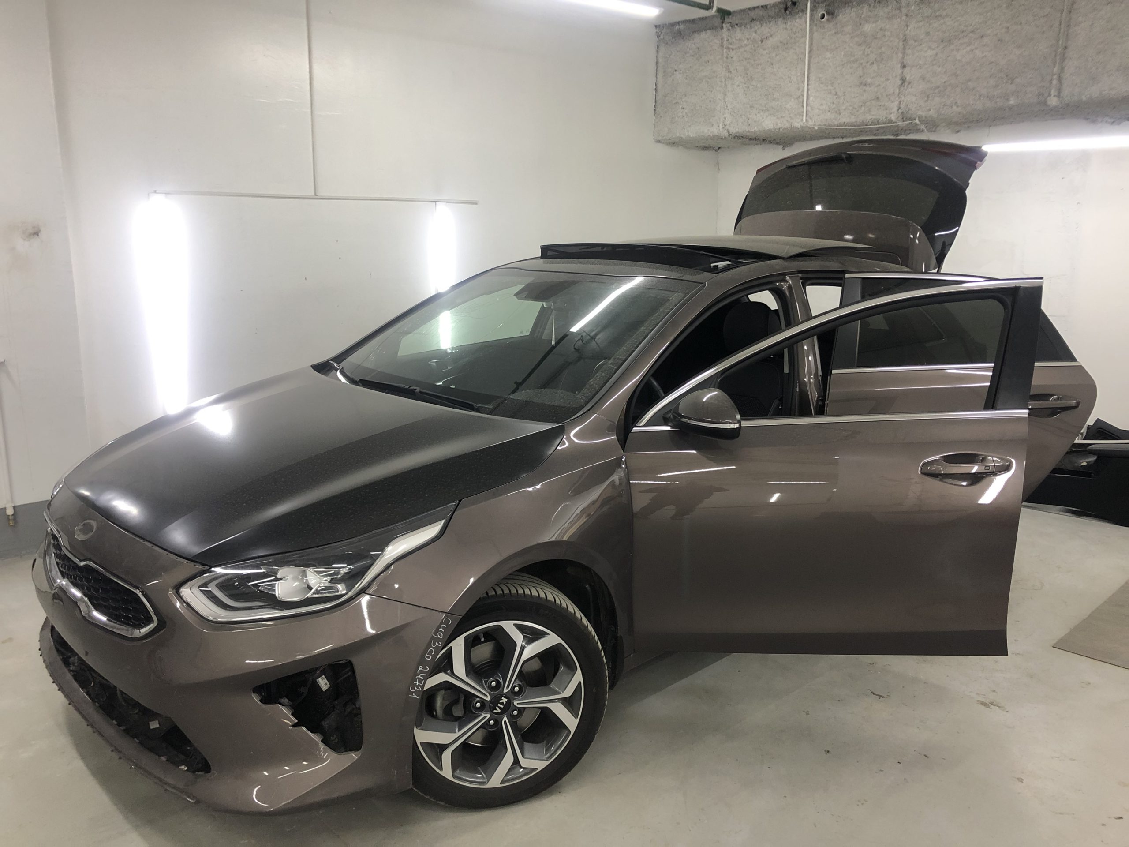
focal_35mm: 28
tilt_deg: -10.5
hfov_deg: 63.4
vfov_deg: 49.7
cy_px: 424
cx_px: 564
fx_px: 913
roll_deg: -0.8
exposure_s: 1/33
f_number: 1.8
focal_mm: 3.99
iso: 40
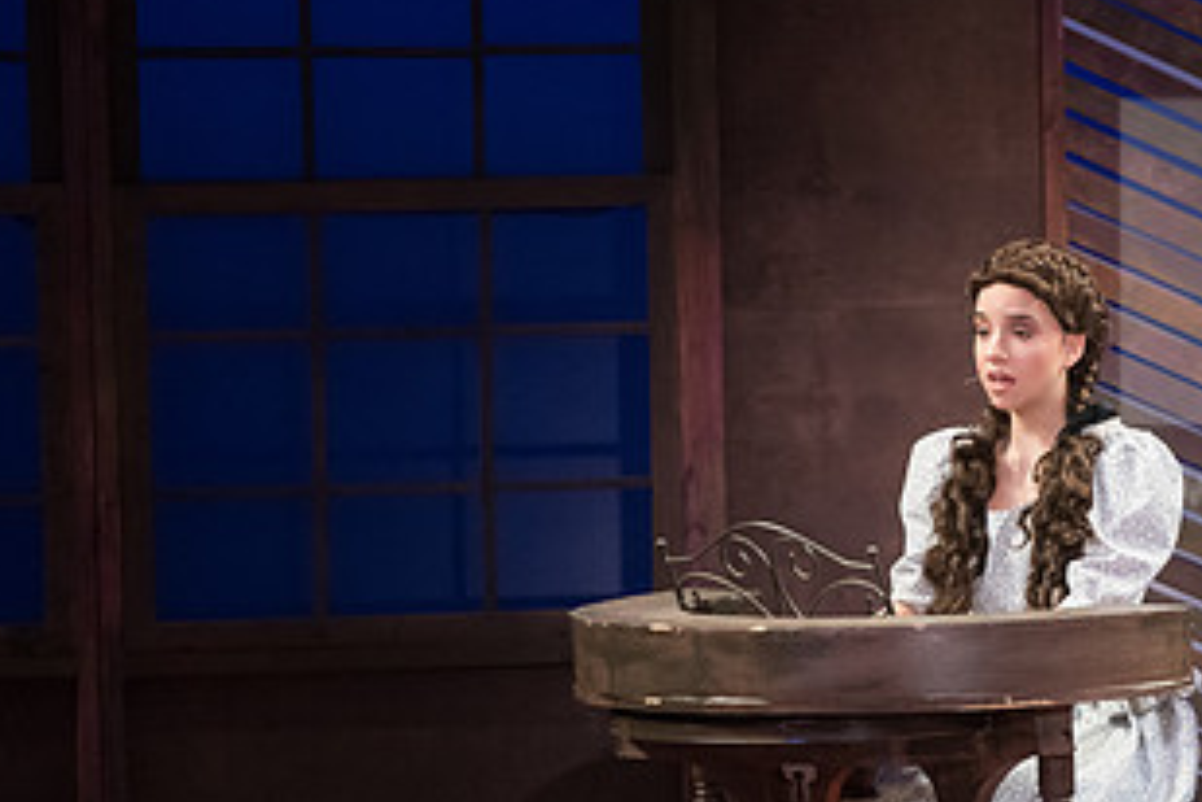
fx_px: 12520
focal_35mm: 375
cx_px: 1004
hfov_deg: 5.5
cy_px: 570
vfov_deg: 3.7
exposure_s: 1/400
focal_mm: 200
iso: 3200
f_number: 3.2
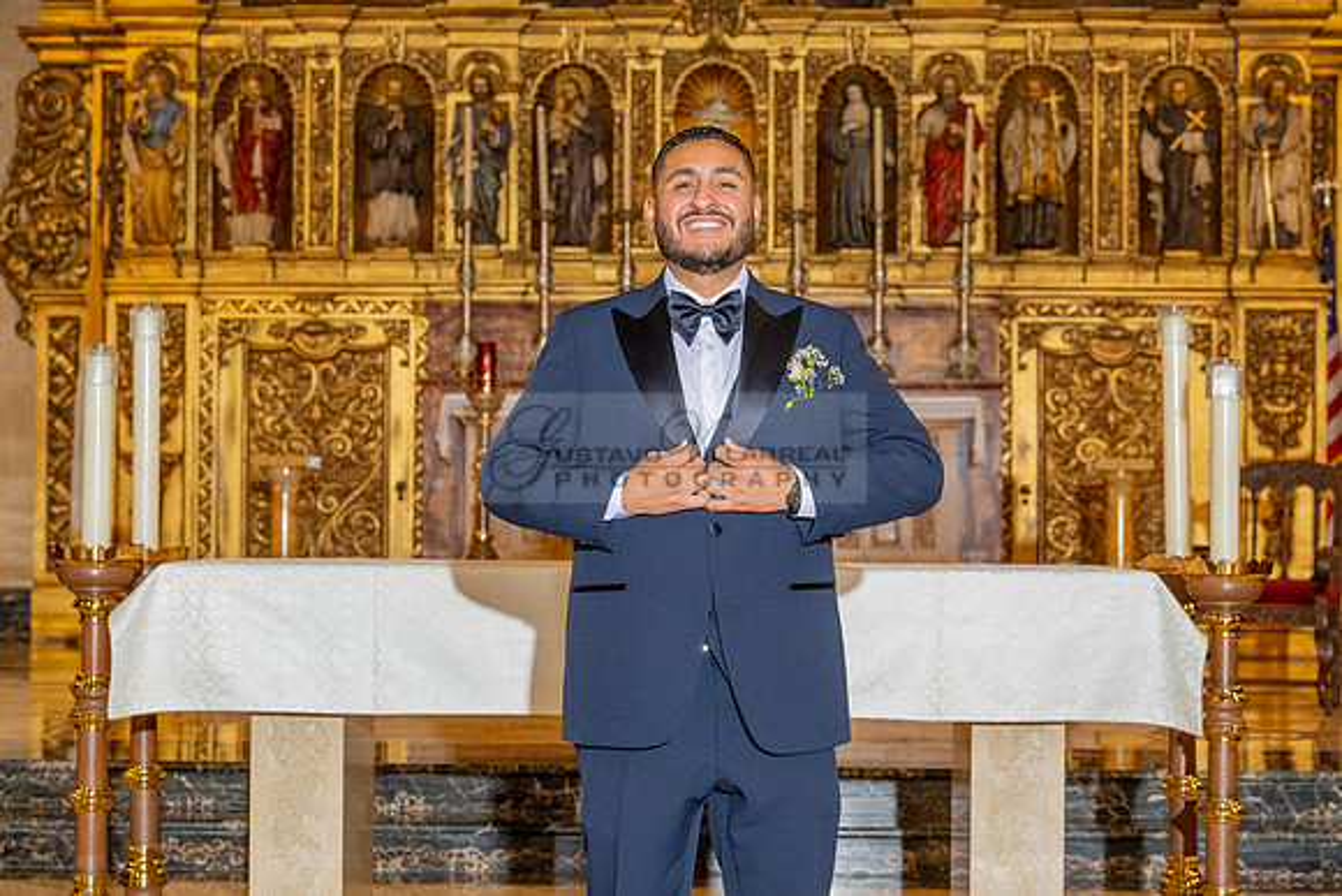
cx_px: 671
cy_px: 448
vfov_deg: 19.5
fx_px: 2610
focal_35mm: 70
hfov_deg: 28.8
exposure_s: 1/200
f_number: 6.3
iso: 2000
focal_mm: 70
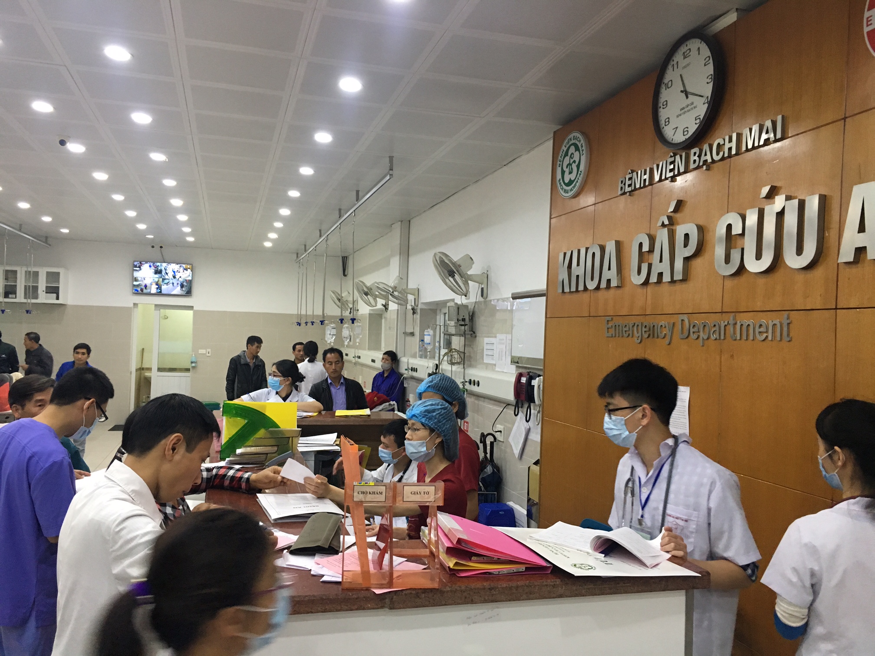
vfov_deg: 48.2
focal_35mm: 29
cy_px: 328
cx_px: 438
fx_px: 733
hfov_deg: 61.7
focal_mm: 4.15
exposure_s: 1/33
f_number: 2.2
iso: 160
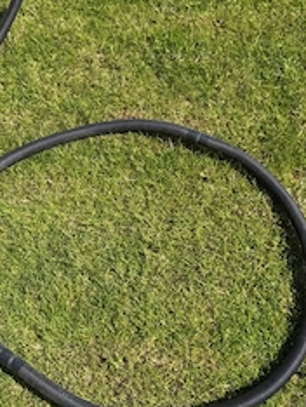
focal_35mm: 41
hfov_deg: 35.0
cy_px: 261
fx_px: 482
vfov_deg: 45.2
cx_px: 116
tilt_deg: -65.6
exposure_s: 1/3021
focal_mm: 6.76
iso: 80
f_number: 1.78
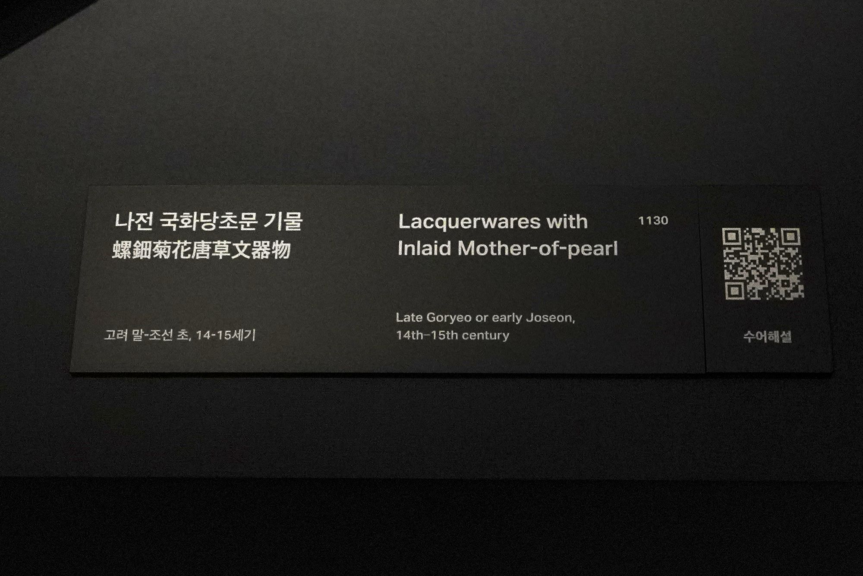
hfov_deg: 73.7
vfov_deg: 53.1
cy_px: 288
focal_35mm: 24
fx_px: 575
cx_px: 432
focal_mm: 24
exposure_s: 1/80
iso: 3200
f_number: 2.8
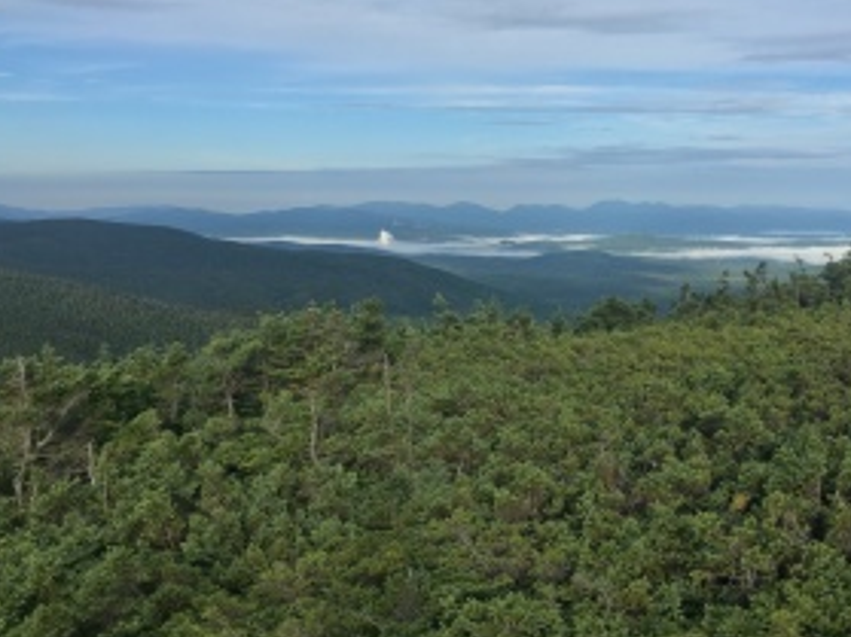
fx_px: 934
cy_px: 302
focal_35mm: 38
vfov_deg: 37.7
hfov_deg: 48.9
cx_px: 467
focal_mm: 4.15
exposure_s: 1/927
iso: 25
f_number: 2.2
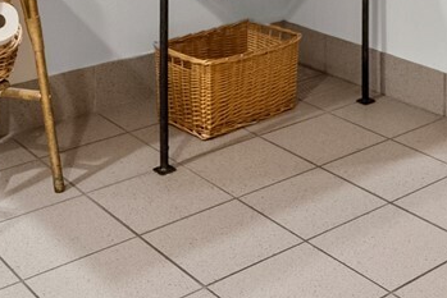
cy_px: -237
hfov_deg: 29.0
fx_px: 845
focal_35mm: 68
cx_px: 352
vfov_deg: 16.7
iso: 400
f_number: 2.8
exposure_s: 1/25
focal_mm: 14
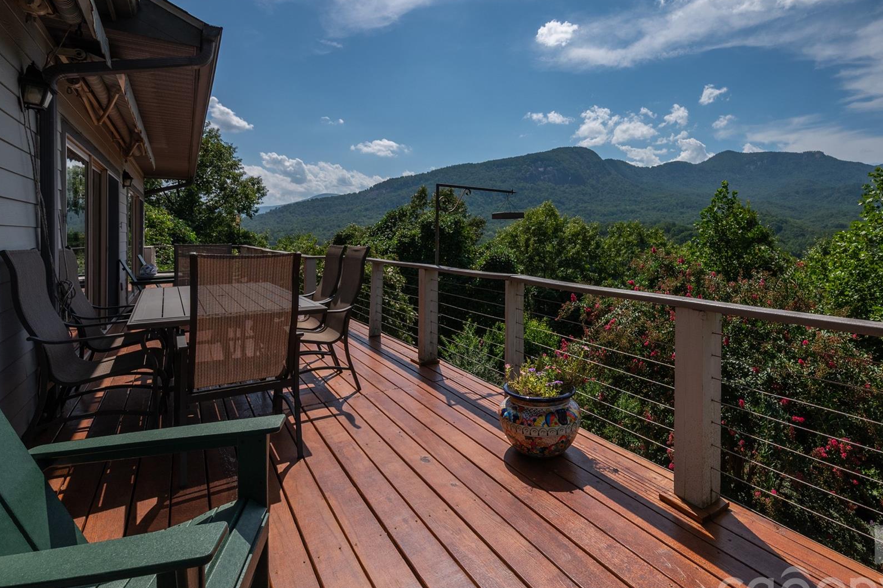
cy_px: 256
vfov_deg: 67.1
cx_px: 484
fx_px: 441
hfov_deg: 89.7
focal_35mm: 18
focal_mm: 14
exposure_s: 1/2000
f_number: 8
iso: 320
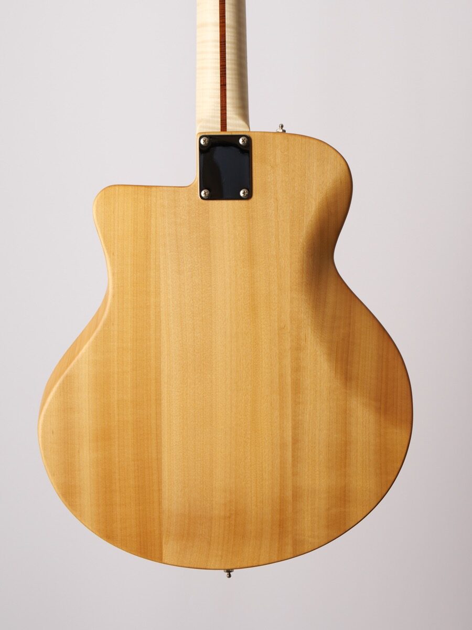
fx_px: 1454
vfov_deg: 24.4
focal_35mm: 80
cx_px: 236
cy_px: 315
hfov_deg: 18.4
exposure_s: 1/160
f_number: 7.1
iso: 200
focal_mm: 40
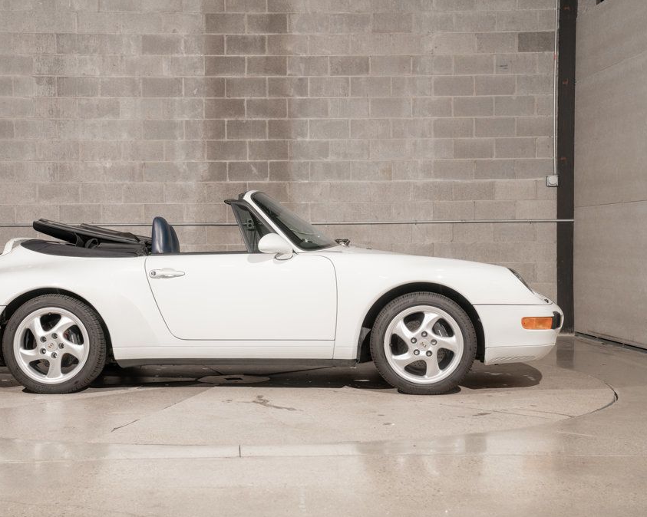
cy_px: 260
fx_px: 1091
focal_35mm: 57
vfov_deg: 26.7
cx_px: 256
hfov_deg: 32.9
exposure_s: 1/60
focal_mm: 50
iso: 250
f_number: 6.3
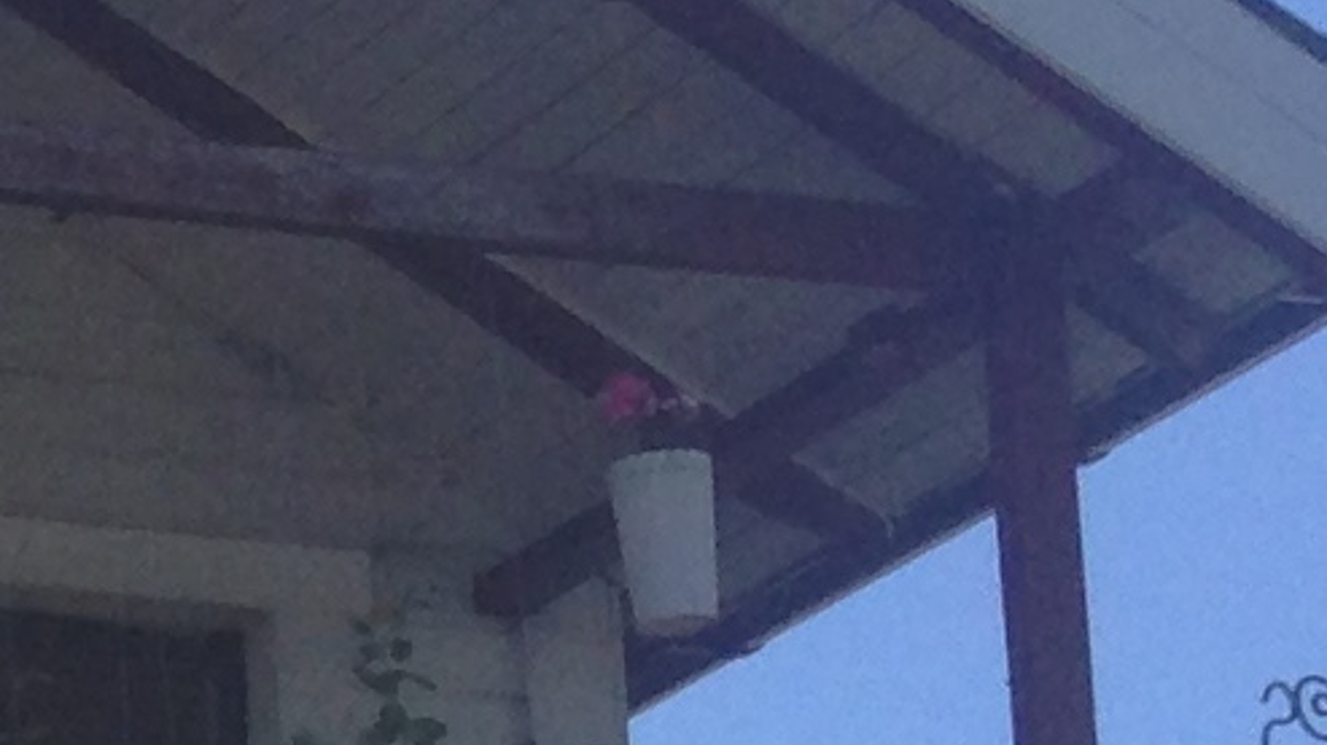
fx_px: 8372
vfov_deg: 5.1
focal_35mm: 238
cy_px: 992
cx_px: -2455
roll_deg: -5.6
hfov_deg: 8.0
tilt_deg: +16.3
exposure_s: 1/1063
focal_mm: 4.12
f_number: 2.4
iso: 50
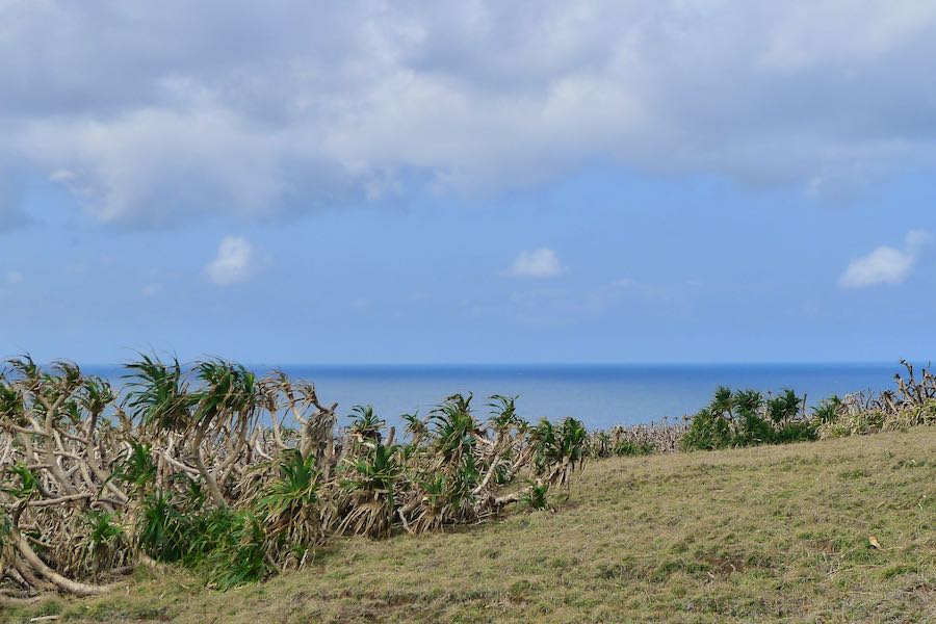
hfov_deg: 39.6
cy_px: 312
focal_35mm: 50
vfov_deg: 27.0
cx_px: 468
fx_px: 1300
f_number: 4
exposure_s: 1/800
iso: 125
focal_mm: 10.7
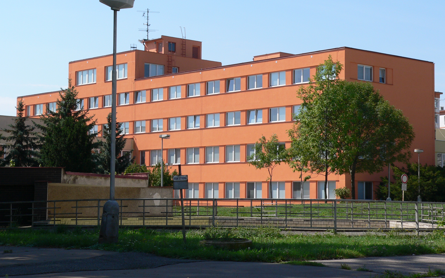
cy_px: 134
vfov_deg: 17.4
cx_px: 223
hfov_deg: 27.5
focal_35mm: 75
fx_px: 910
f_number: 4.6
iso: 80
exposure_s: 1/500
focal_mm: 11.6
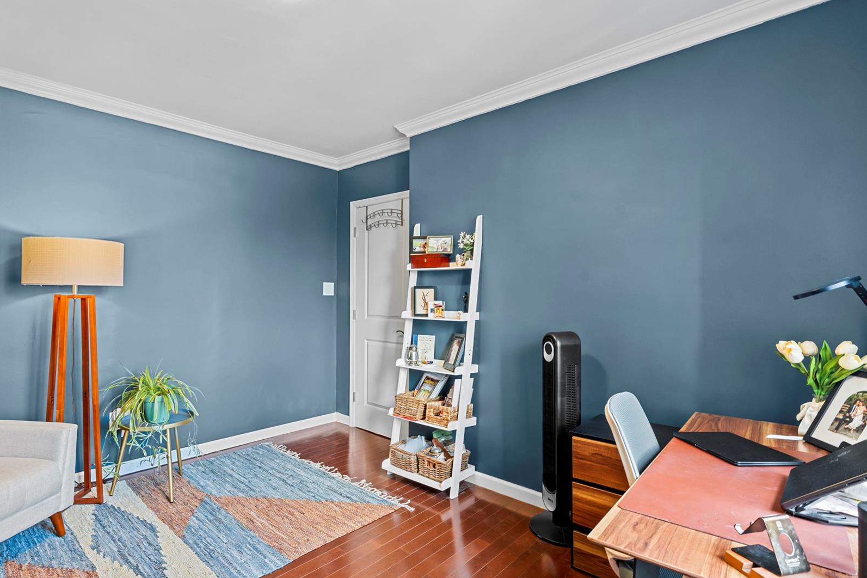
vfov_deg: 67.4
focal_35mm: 18
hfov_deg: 89.7
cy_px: 294
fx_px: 433
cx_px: 390
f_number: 9
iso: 640
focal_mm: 14
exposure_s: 1/1.67
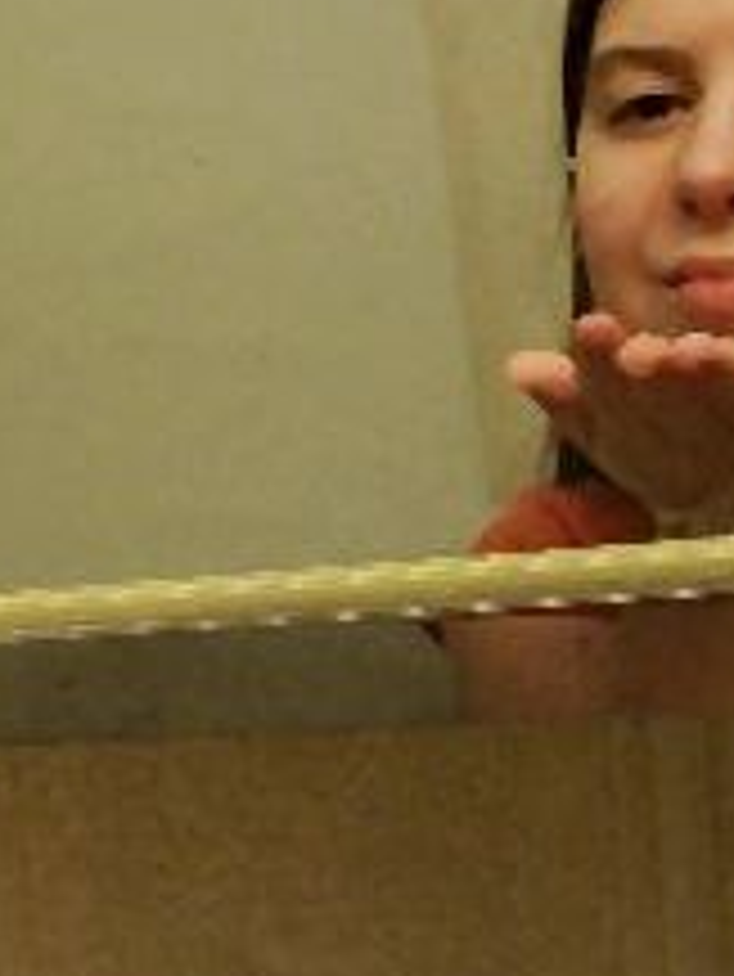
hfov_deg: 22.2
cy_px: 551
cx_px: 437
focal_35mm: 66
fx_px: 1864
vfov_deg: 29.3
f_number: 2.7
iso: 160
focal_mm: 5.6
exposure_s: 1/29.5
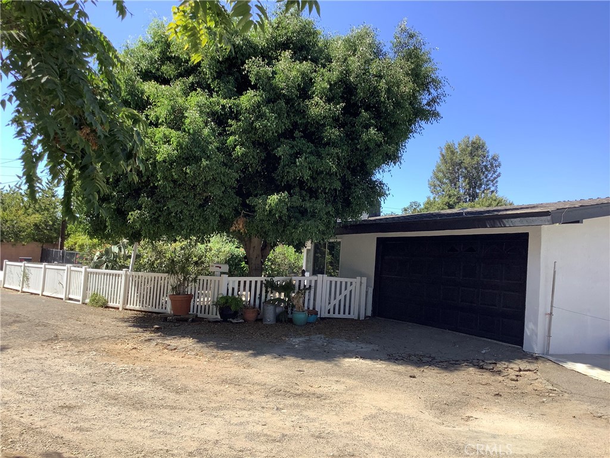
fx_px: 546
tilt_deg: +2.2
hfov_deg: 58.4
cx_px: 305
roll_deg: -4.1
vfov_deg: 45.4
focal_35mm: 31
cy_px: 229
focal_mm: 3.3
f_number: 2.4
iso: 25
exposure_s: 1/582
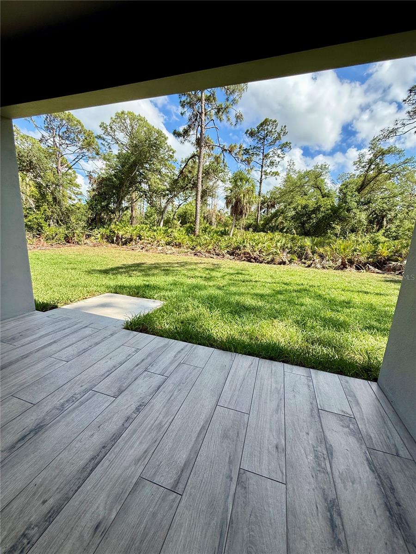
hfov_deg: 85.7
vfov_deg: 102.1
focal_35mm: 14
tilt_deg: -10.6
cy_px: 277
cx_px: 208
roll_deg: -3.5
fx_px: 224
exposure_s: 1/1017
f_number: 2.2
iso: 64
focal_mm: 2.22
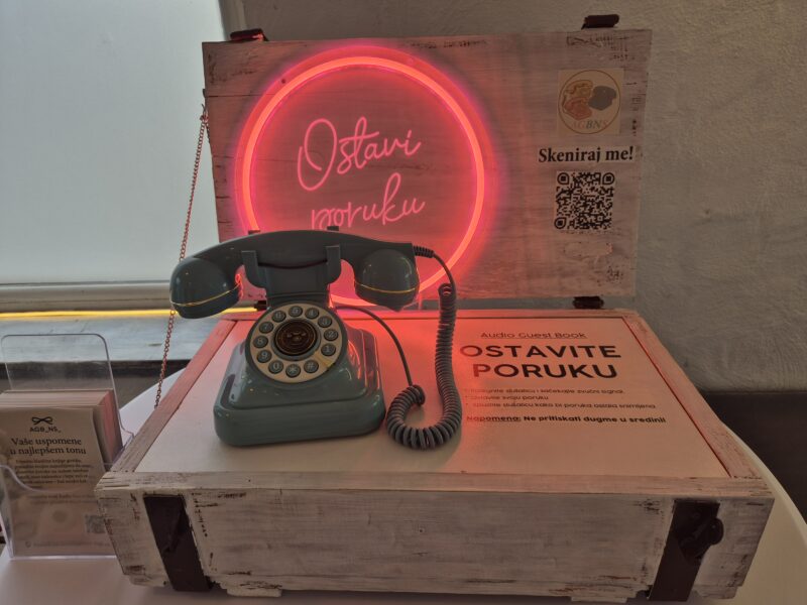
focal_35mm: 23
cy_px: 302
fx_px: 536
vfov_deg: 58.9
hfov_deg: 73.9
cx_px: 404
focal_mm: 5.4
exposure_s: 1/100
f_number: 1.8
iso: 32
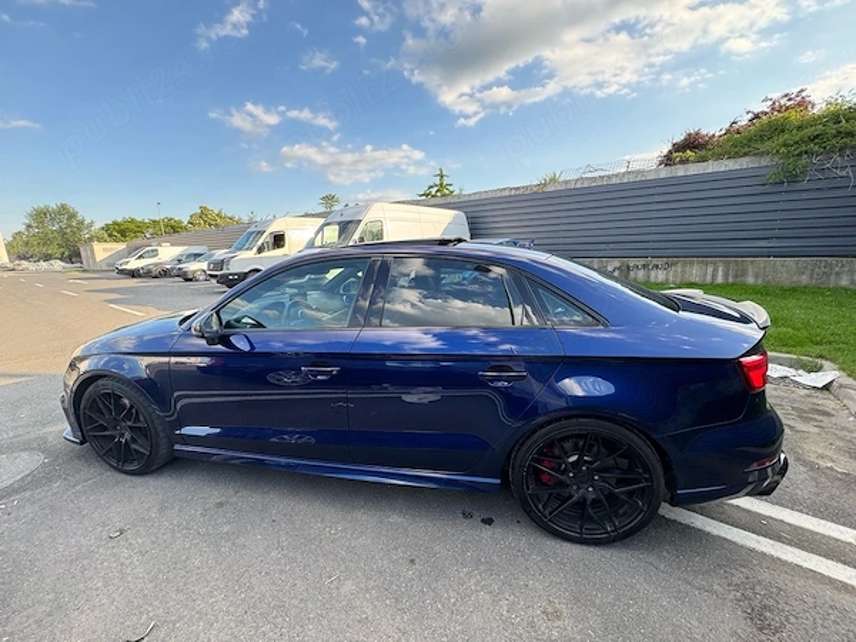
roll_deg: +1.7
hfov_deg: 102.1
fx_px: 346
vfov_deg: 85.7
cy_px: 321
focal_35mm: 14
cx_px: 428
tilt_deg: -12.0
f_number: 2.2
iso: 40
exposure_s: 1/202
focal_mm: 2.22
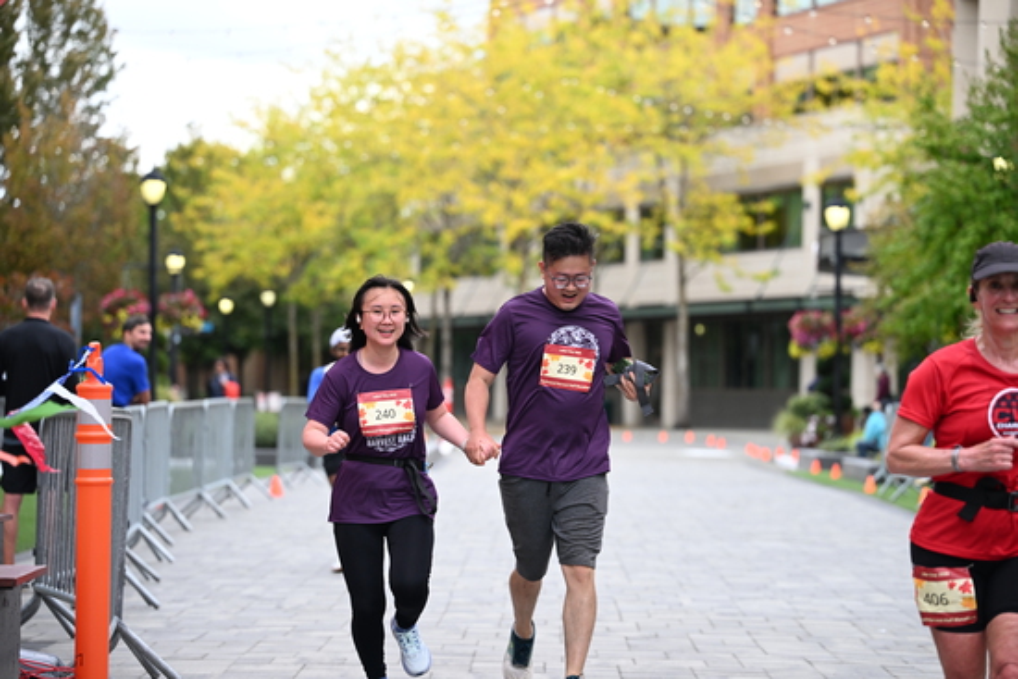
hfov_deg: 19.5
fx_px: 2970
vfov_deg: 13.0
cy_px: 340
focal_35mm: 105
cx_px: 509
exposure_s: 1/1600
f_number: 2.8
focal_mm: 105
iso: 640
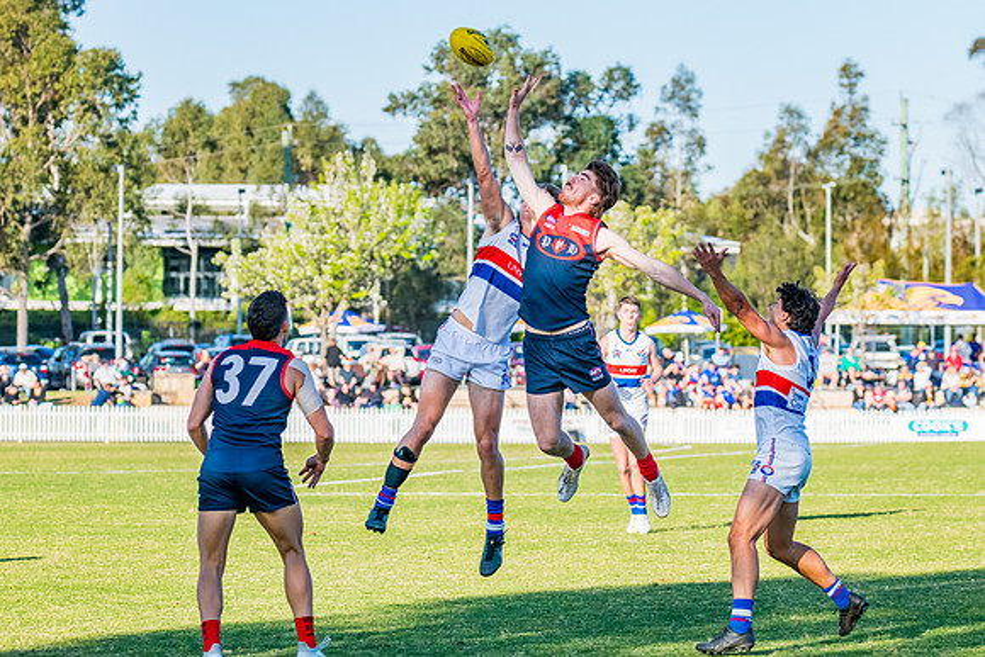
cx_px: 480
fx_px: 4926
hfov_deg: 11.4
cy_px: 320
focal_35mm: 180
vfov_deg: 7.6
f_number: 7.1
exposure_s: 1/1600
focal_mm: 170
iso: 800
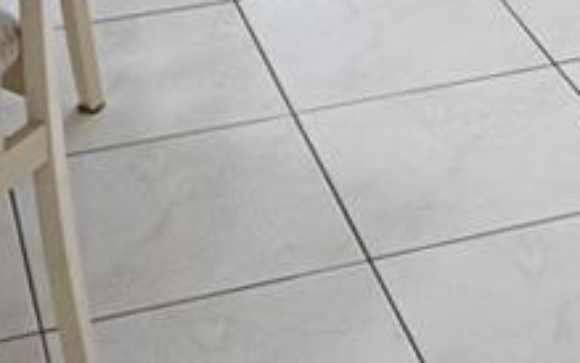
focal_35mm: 119
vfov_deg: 9.6
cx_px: 617
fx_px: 1882
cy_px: -556
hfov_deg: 17.0
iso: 1000
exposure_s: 1/60
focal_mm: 16
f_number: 16
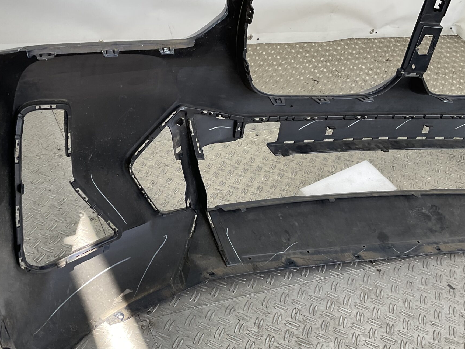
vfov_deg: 33.6
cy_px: 174
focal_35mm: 43
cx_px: 196
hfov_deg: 43.7
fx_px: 578
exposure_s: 1/101
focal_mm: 3
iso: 16
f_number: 1.8
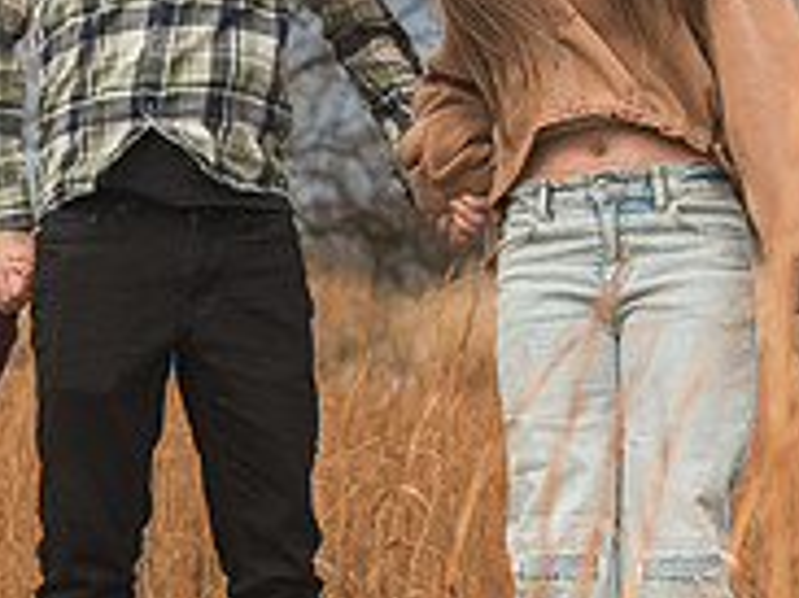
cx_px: 175
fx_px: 2814
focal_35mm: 122
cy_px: 330
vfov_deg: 12.1
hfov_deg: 16.1
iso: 800
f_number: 3.2
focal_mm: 40
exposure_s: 1/800
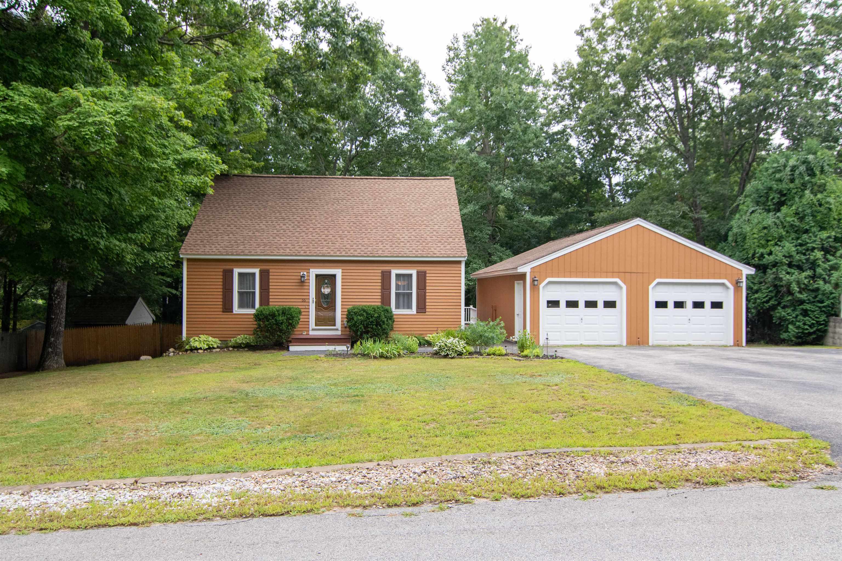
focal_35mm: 24
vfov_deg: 53.1
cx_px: 421
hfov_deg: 73.7
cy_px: 280
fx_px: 561
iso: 800
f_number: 5.6
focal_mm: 16
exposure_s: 1/500
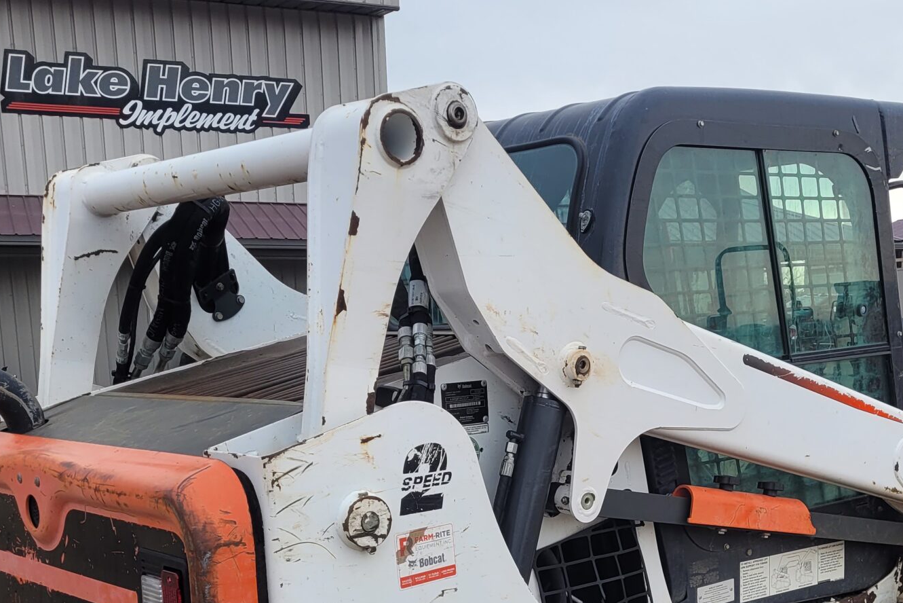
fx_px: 1305
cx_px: 566
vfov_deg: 25.0
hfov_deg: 37.9
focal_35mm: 52
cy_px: 575
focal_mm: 5.4
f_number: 1.8
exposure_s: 1/563
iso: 40
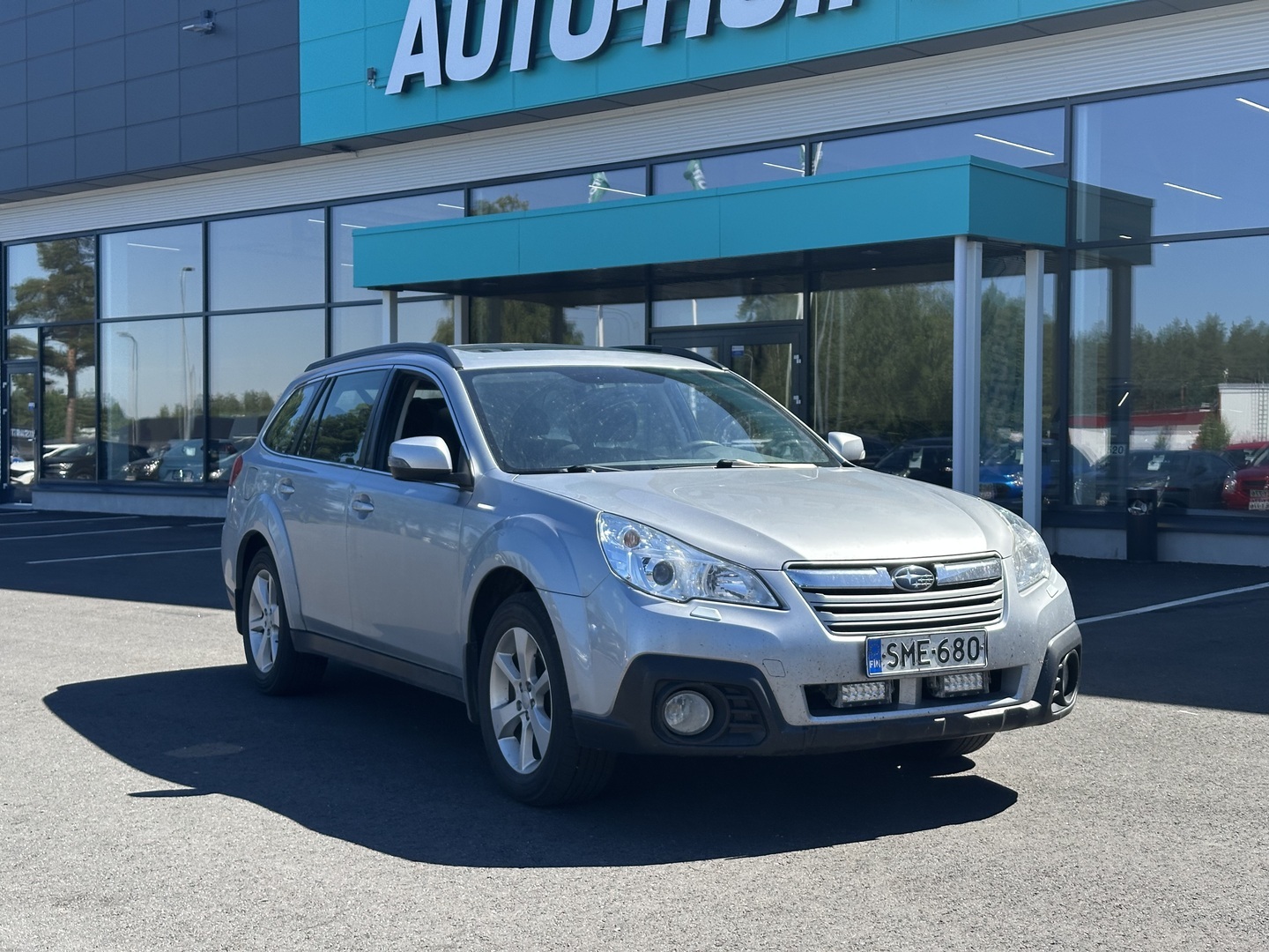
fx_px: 1760
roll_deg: +0.5
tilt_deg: -1.4
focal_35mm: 48
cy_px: 476
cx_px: 634
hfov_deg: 39.7
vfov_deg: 30.3
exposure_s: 1/2469
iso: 64
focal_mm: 6.86
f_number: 1.78
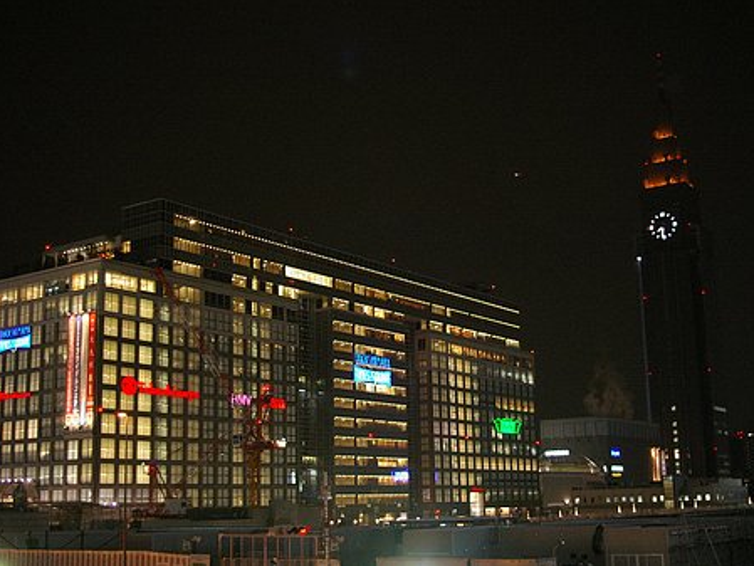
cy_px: 284
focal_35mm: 46
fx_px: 1002
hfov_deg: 41.2
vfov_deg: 31.5
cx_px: 368
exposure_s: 1/13
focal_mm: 28
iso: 800
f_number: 4
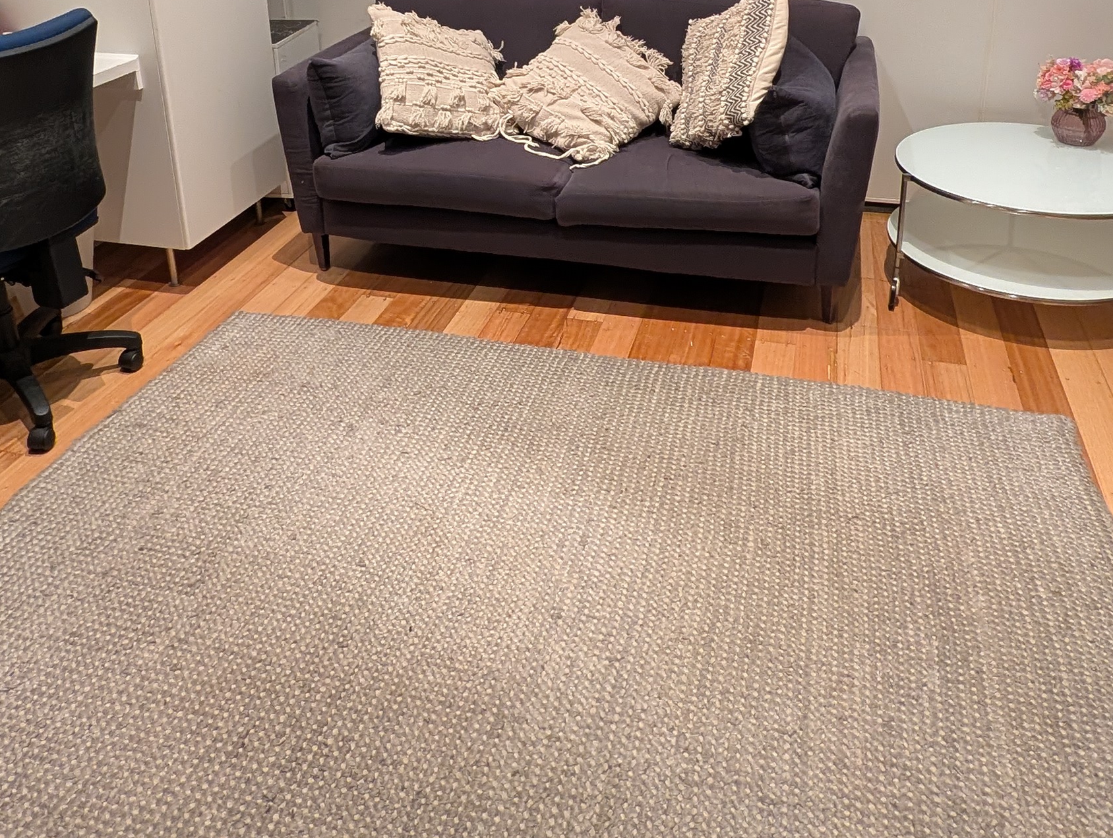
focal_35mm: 29
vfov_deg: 44.6
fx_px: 934
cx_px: 539
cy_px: 107
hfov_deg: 61.6
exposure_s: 1/25
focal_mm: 2.23
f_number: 1.95
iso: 254
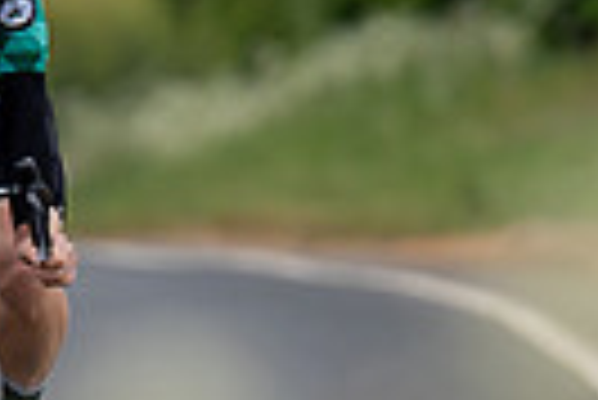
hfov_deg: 1.6
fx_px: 21734
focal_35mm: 1307
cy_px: 193
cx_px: -72
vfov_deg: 1.1
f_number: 3.2
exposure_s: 1/1250
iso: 160
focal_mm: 200
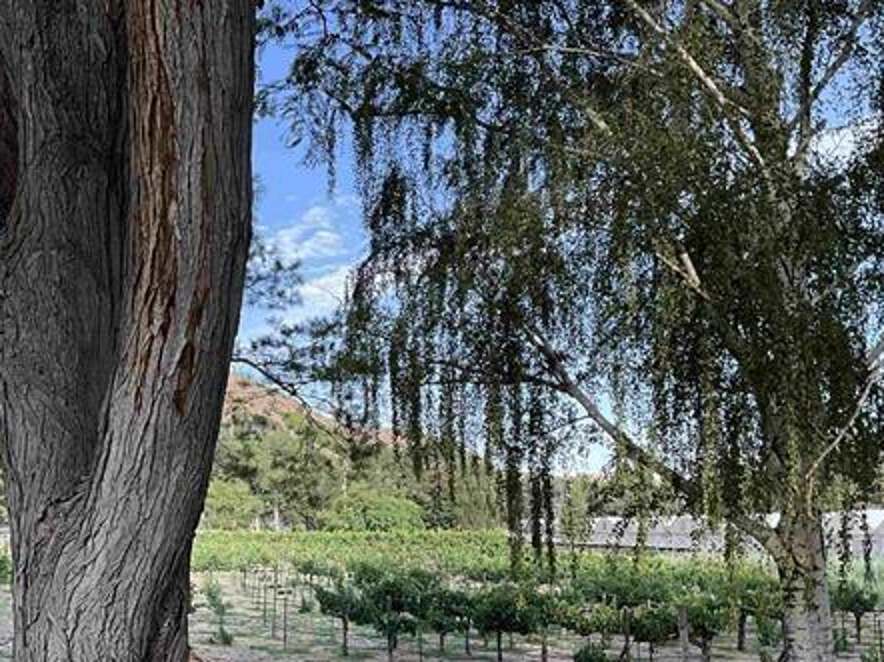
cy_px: 448
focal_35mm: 42
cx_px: 314
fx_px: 1072
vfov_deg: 34.0
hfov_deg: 44.3
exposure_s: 1/250
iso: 25
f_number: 1.8
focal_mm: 3
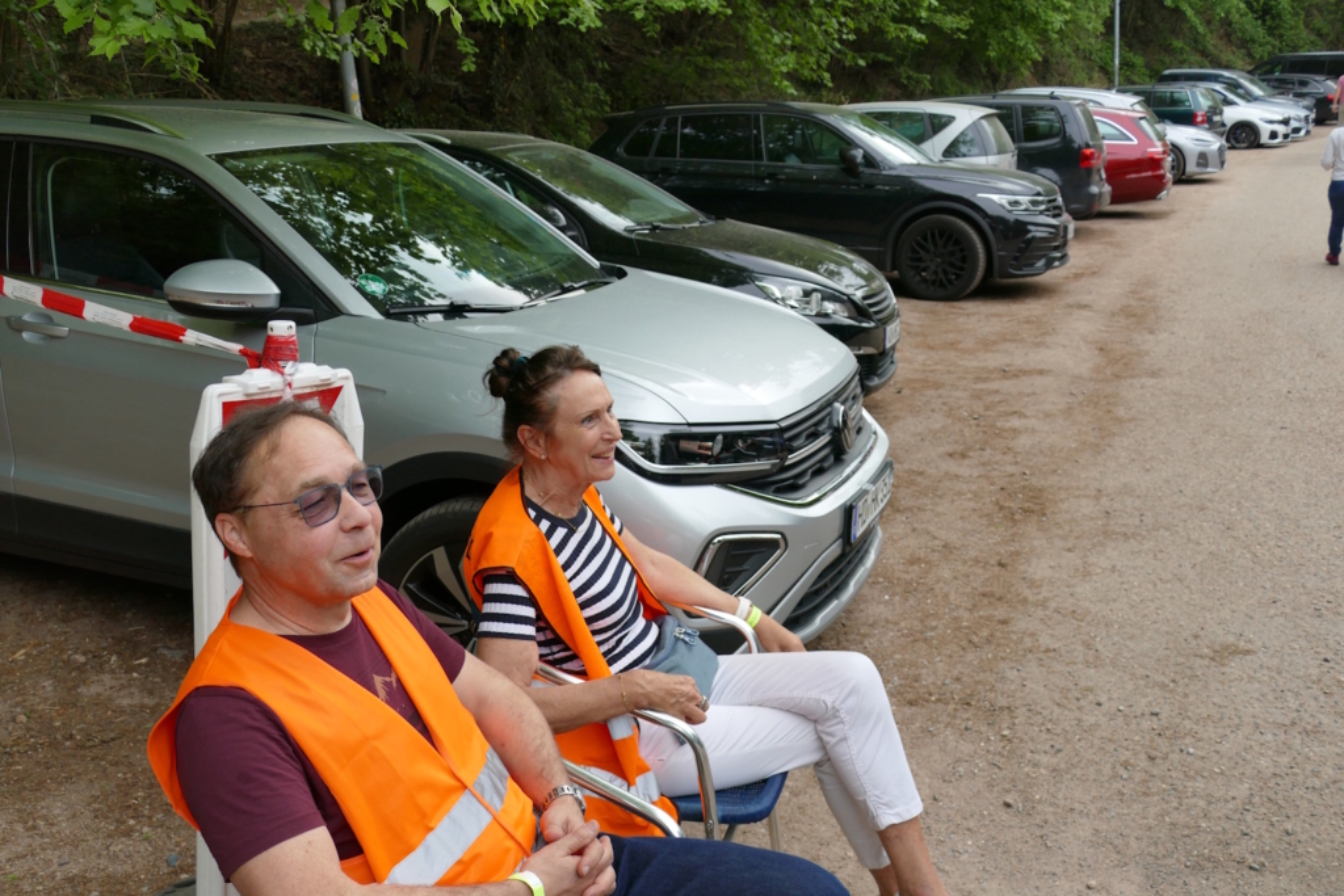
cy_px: 448
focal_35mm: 37
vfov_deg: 36.0
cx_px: 672
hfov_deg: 51.9
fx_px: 1381
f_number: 3.1
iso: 125
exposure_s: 1/400
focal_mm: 13.43
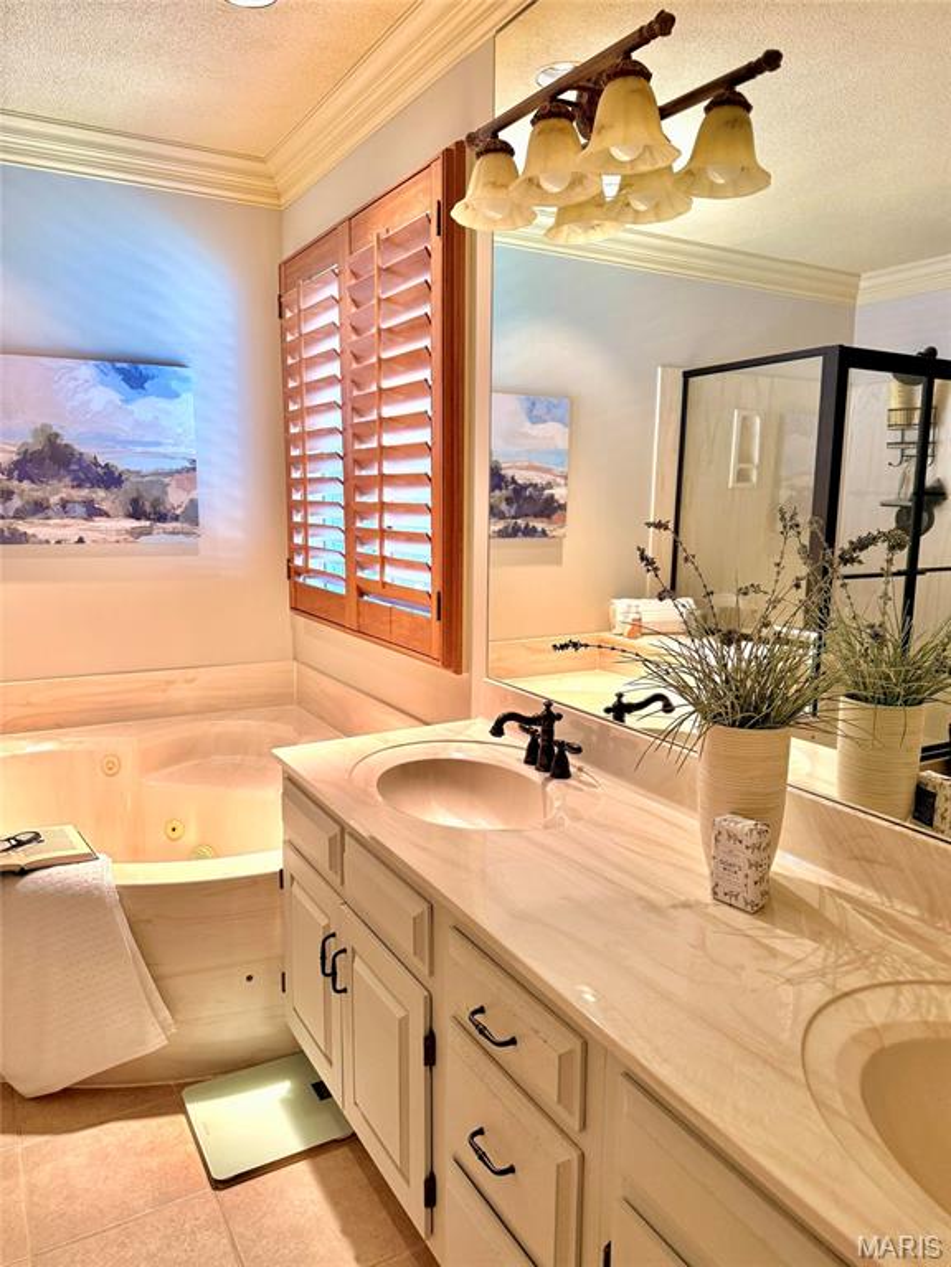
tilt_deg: -8.5
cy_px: 634
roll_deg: -0.3
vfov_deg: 71.6
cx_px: 476
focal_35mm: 24
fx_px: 879
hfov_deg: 56.8
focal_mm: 6.76
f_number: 1.78
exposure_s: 1/60
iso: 160
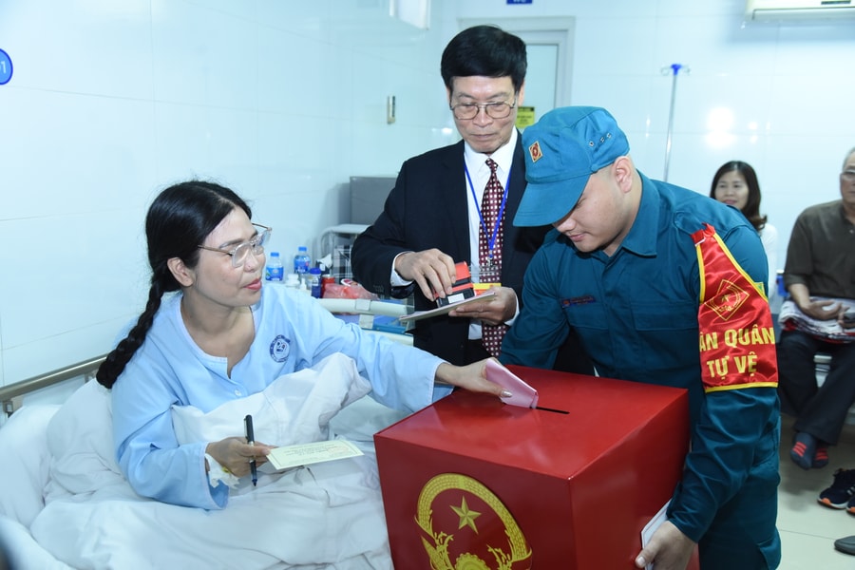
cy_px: 285
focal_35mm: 35
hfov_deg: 54.4
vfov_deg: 37.9
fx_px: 831
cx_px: 428
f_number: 4
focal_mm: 35
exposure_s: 1/200
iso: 3200
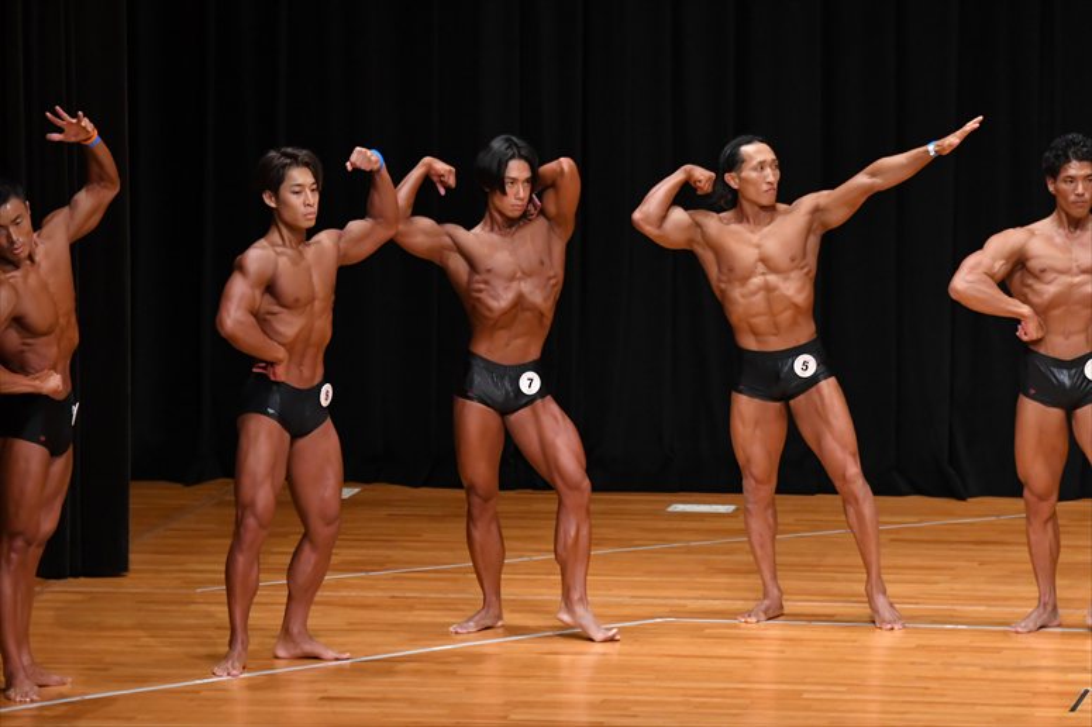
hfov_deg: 9.2
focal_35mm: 225
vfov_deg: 6.1
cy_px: 364
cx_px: 546
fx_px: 6822
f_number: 5.6
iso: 4000
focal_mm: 150
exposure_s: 1/400
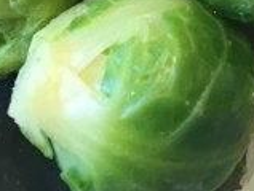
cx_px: 145
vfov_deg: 9.0
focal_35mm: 151
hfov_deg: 13.0
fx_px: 1110
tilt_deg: -49.7
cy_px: -252
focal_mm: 4.15
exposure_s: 1/30
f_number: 2.2
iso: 80
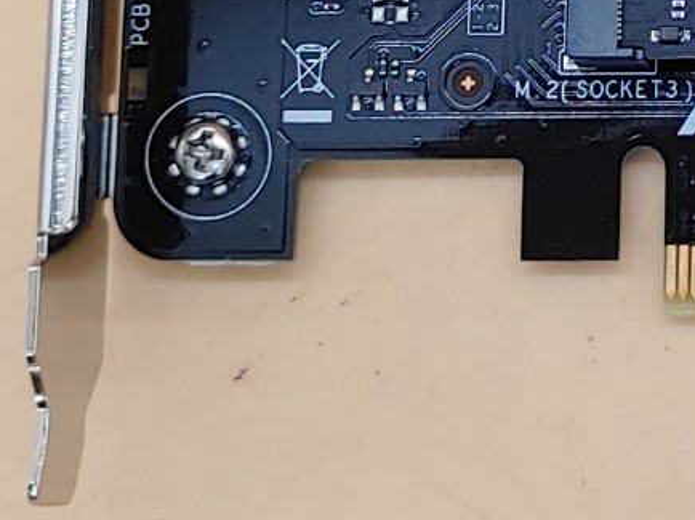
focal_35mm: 146
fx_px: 2930
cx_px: 972
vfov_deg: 9.9
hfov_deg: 13.0
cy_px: -190
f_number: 1.8
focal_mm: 4.36
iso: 50
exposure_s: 1/90
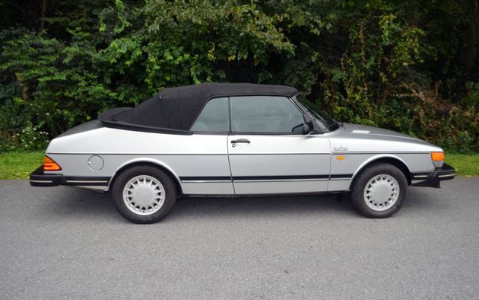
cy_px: 142
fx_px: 405
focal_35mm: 31
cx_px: 242
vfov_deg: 40.6
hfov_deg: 61.2
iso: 100
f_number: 4
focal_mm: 20
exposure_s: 1/200
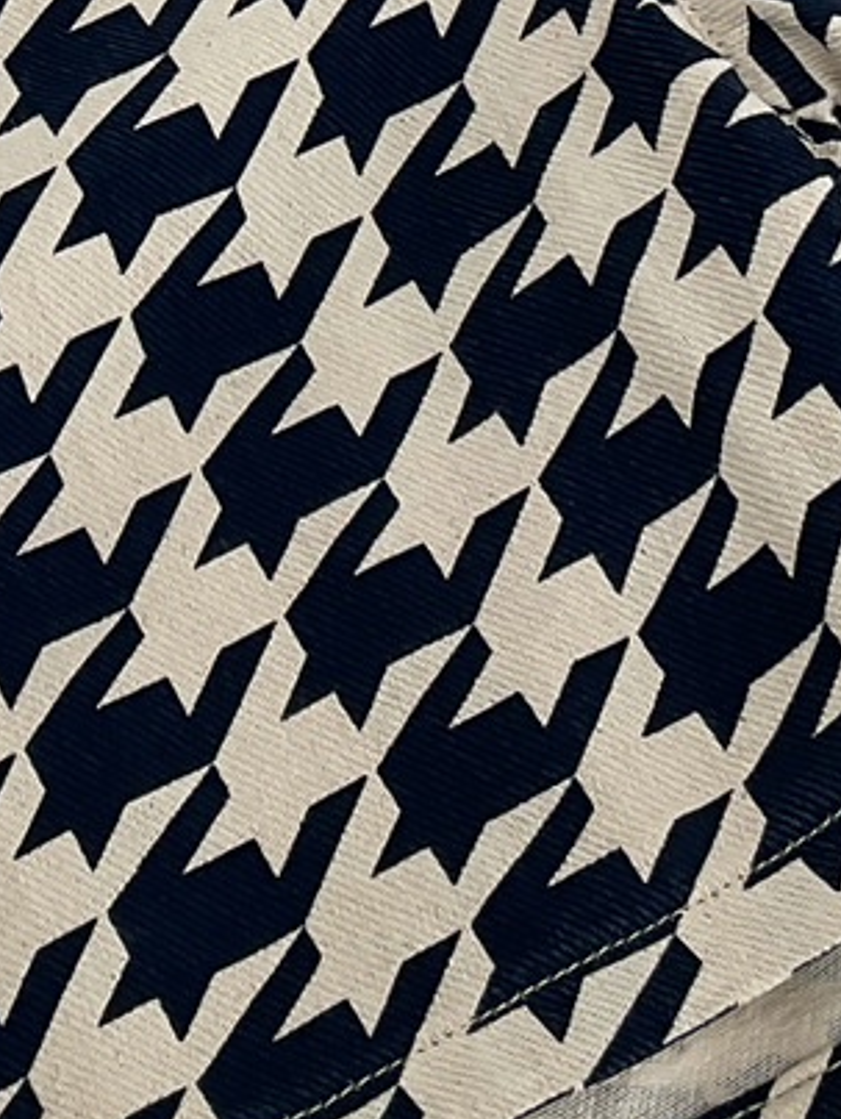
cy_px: -228
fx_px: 3719
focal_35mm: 115
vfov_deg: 16.4
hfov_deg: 12.8
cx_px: 31
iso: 25
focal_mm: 3
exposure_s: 1/120
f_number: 1.8
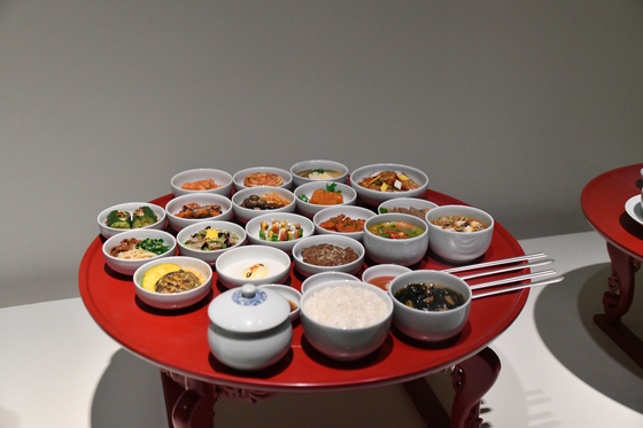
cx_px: 322
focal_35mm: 46
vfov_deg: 29.2
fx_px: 821
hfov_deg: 42.8
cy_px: 214
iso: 5000
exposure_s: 1/125
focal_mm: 46
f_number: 4.2
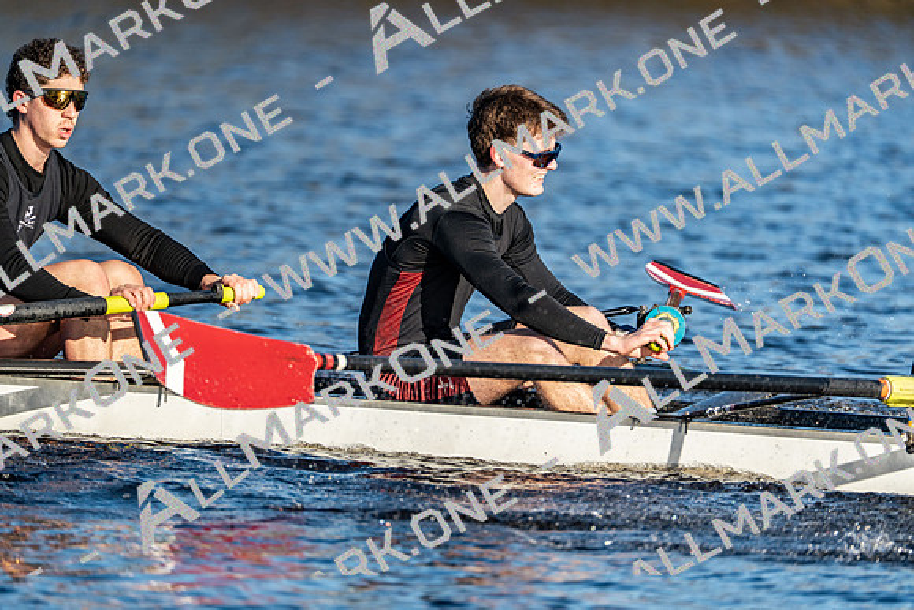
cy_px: 305
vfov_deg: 2.4
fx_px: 14627
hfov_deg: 3.6
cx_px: 457
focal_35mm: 576
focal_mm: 576
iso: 500
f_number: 6.3
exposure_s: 1/2000
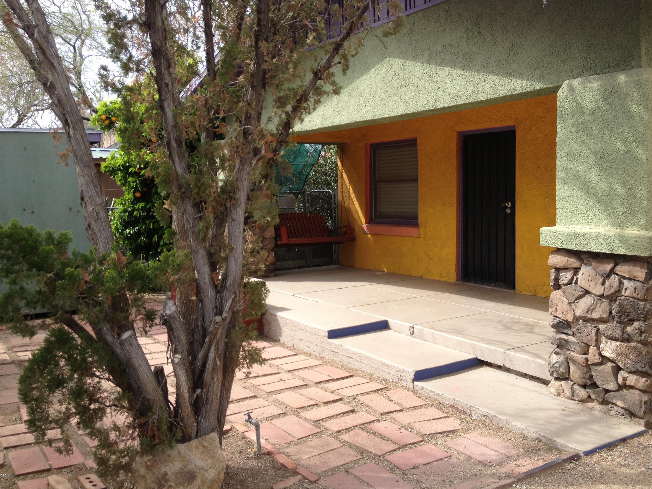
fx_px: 697
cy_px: 233
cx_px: 330
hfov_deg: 50.1
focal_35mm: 37
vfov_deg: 38.7
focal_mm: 4.28
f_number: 2.4
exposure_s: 1/627
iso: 50
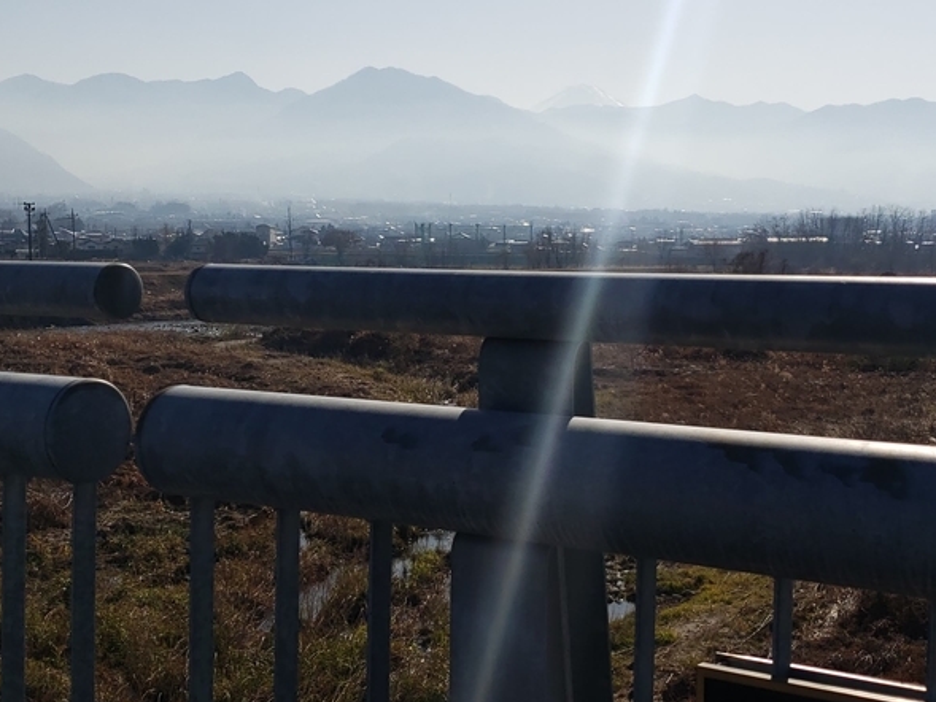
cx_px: 486
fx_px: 1433
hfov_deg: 36.2
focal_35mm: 53
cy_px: 381
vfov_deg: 27.5
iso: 50
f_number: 1.5
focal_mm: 4.3
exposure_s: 1/8000
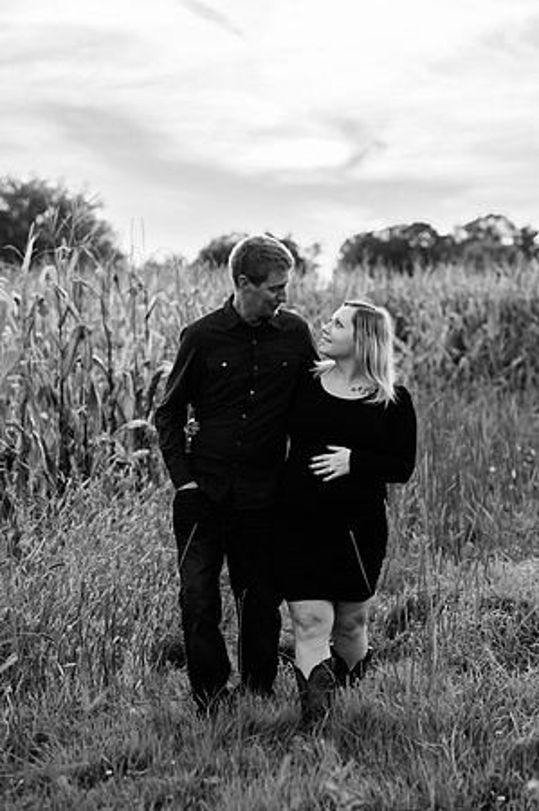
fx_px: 1913
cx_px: 270
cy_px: 406
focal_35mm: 85
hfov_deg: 16.0
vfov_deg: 23.9
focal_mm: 85
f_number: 3.2
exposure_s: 1/320
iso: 320
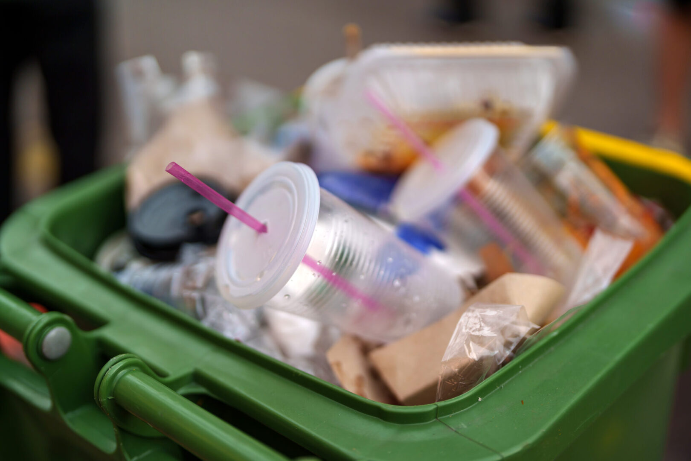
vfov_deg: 27.0
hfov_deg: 39.6
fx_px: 960
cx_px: 346
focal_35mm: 50
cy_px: 230
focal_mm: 50
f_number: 1.2
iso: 64
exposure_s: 1/3200
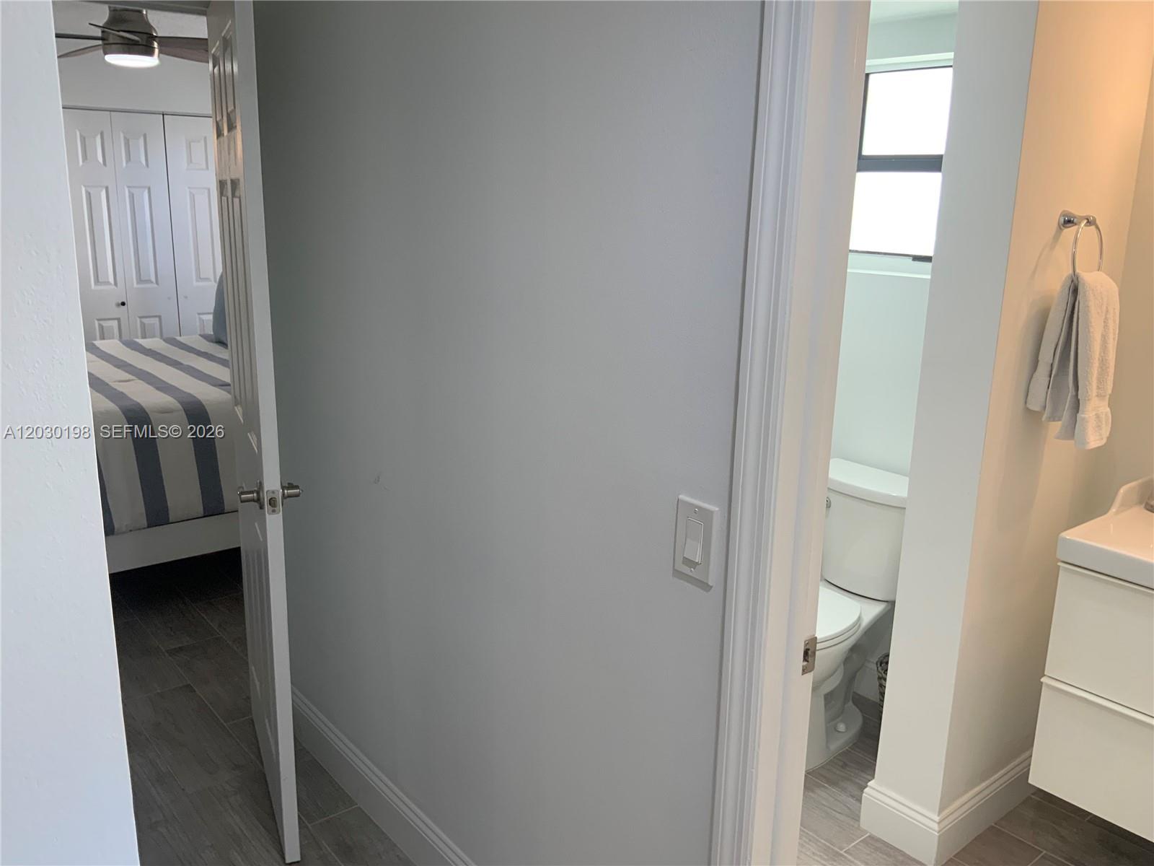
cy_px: 433
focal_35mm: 29
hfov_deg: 61.7
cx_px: 577
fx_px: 967
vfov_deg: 48.2
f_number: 1.8
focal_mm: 3
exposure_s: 1/60
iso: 40
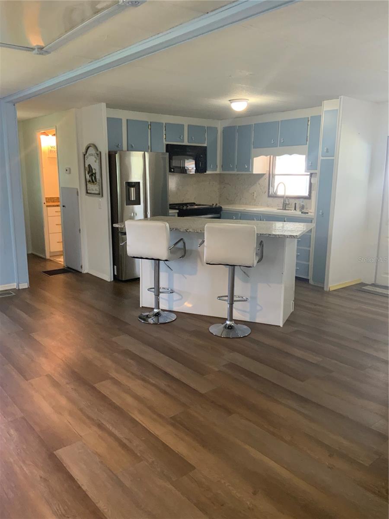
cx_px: 194
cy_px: 260
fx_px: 435
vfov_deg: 61.7
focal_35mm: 29
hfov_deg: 48.2
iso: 125
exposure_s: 1/60
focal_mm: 3
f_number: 1.8
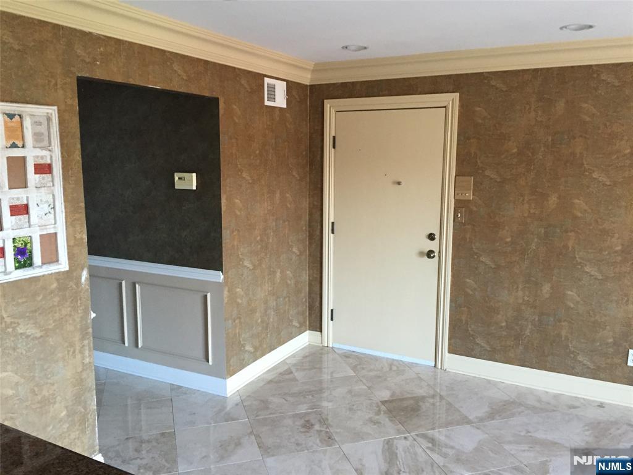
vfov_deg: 48.2
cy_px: 238
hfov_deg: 61.7
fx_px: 530
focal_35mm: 29
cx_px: 316
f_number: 2.2
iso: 200
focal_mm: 4.15
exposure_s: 1/30
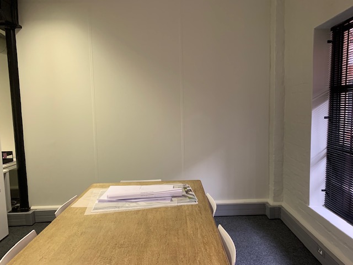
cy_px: 132
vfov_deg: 53.1
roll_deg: +1.4
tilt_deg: -3.7
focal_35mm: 26
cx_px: 176
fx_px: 265
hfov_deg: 67.3
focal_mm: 4.25
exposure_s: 1/50
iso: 200
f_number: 1.8
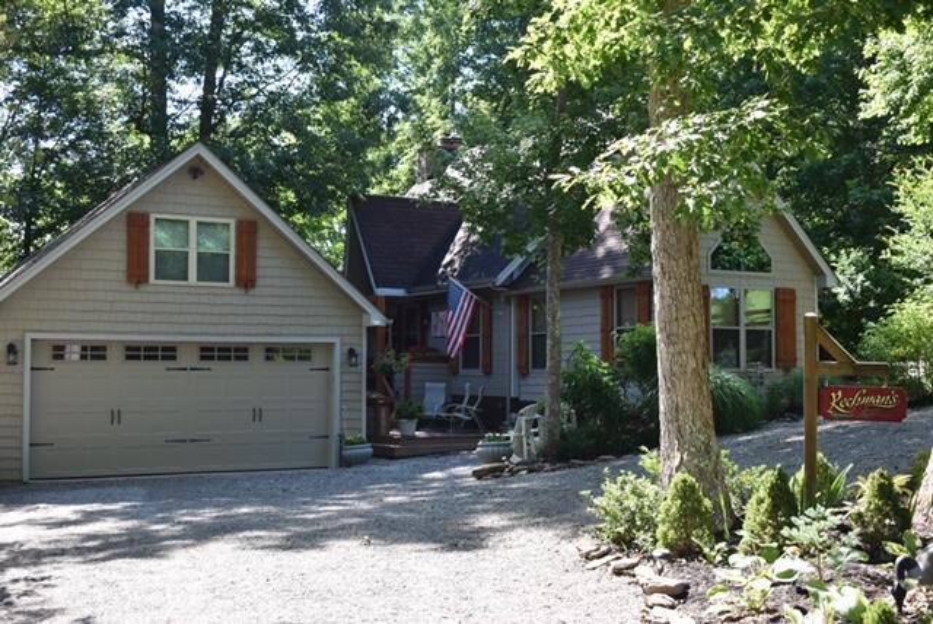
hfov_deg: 43.6
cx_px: 466
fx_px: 1167
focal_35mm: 45
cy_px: 312
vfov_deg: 29.9
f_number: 5.6
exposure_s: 1/250
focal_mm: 30
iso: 320
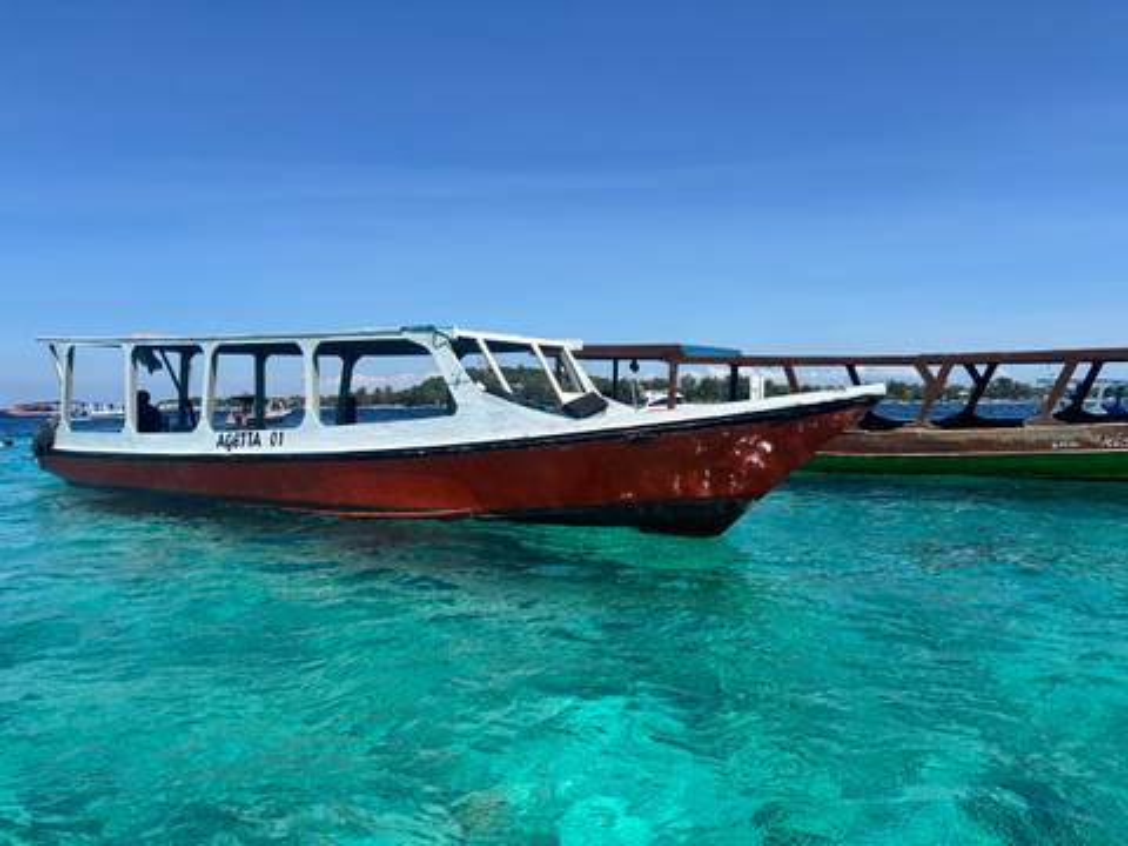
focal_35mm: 26
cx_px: 564
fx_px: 847
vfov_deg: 53.1
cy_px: 423
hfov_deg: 67.3
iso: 50
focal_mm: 5.96
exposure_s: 1/3937
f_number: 1.6
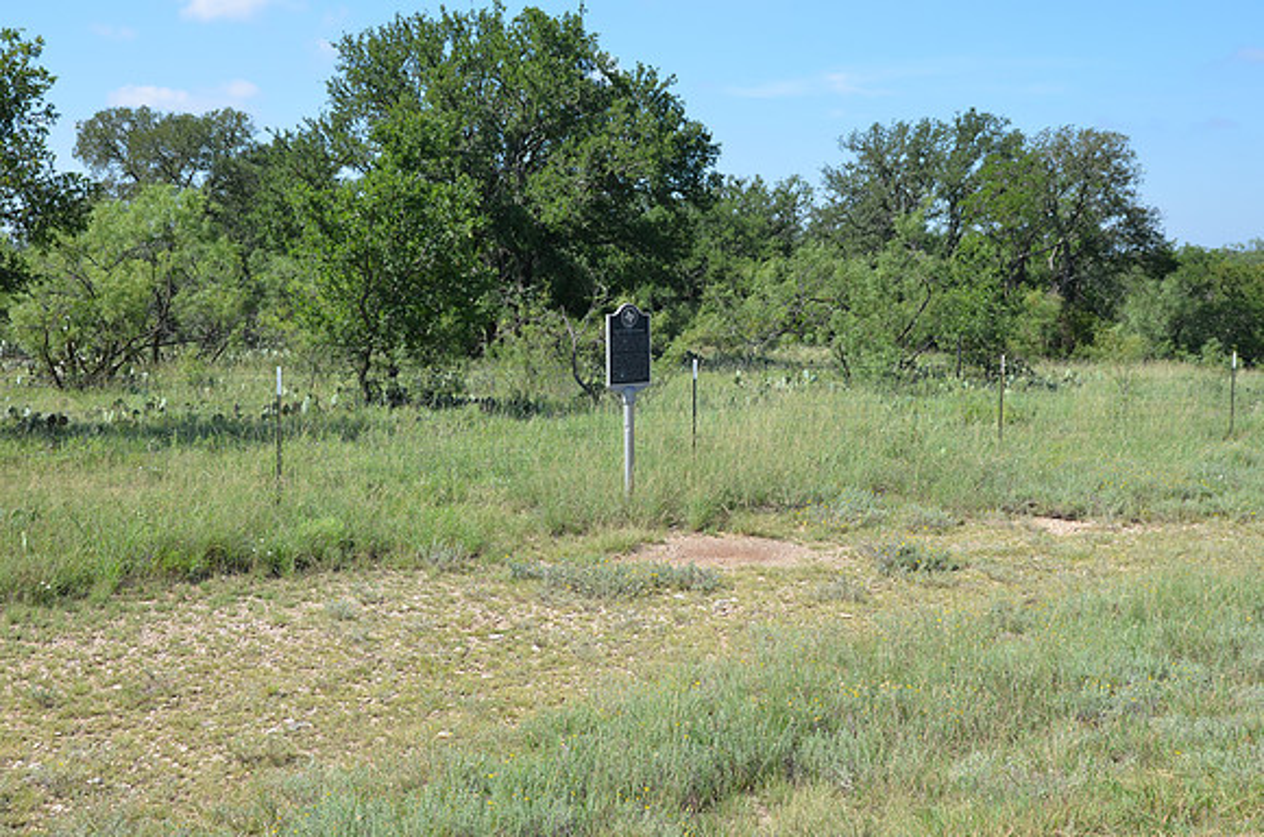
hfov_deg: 41.2
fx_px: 1682
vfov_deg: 27.9
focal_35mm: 48
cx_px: 632
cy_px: 418
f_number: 8
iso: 125
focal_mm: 32
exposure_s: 1/250
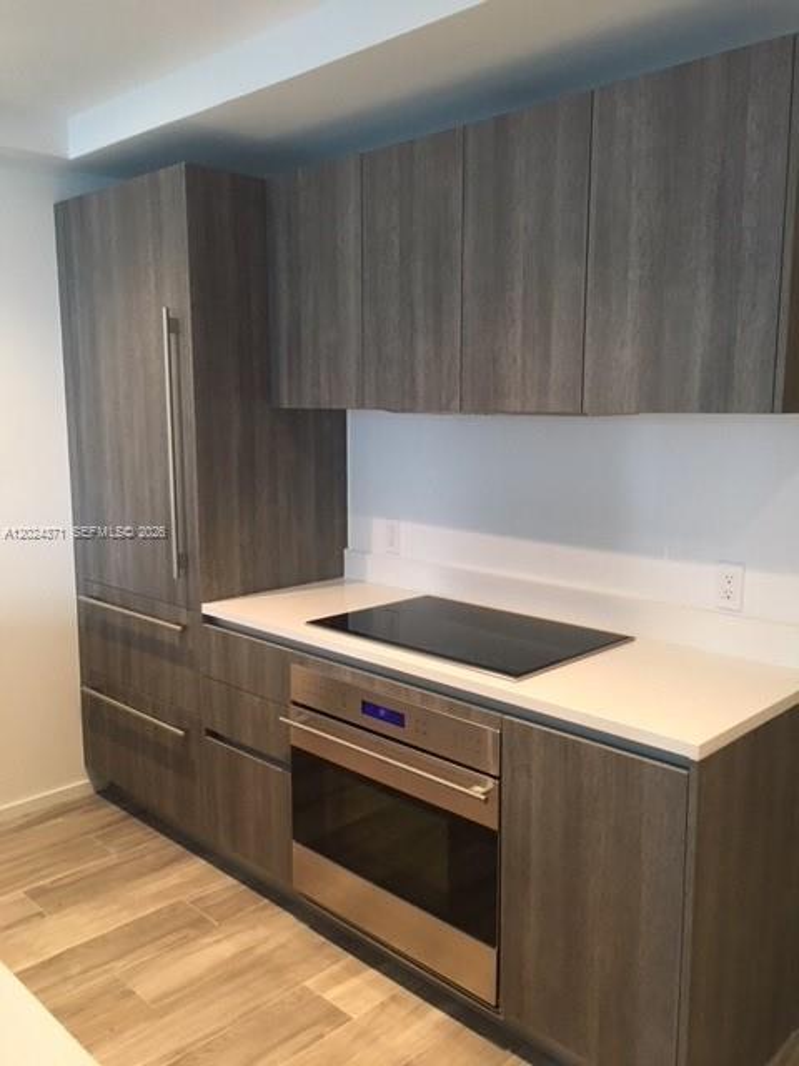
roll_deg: +0.0
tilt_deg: -9.1
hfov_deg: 48.2
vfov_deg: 61.7
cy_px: 533
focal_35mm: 29
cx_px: 400
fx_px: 892
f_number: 2.2
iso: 160
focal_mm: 4.15
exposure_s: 1/30
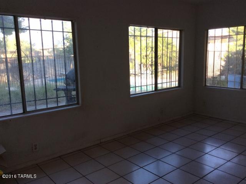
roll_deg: +1.6
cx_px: 123
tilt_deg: -10.0
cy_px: 92
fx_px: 227
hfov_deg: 56.9
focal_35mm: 32
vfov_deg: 44.1
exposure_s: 1/141
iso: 32
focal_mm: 3.3
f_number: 2.4
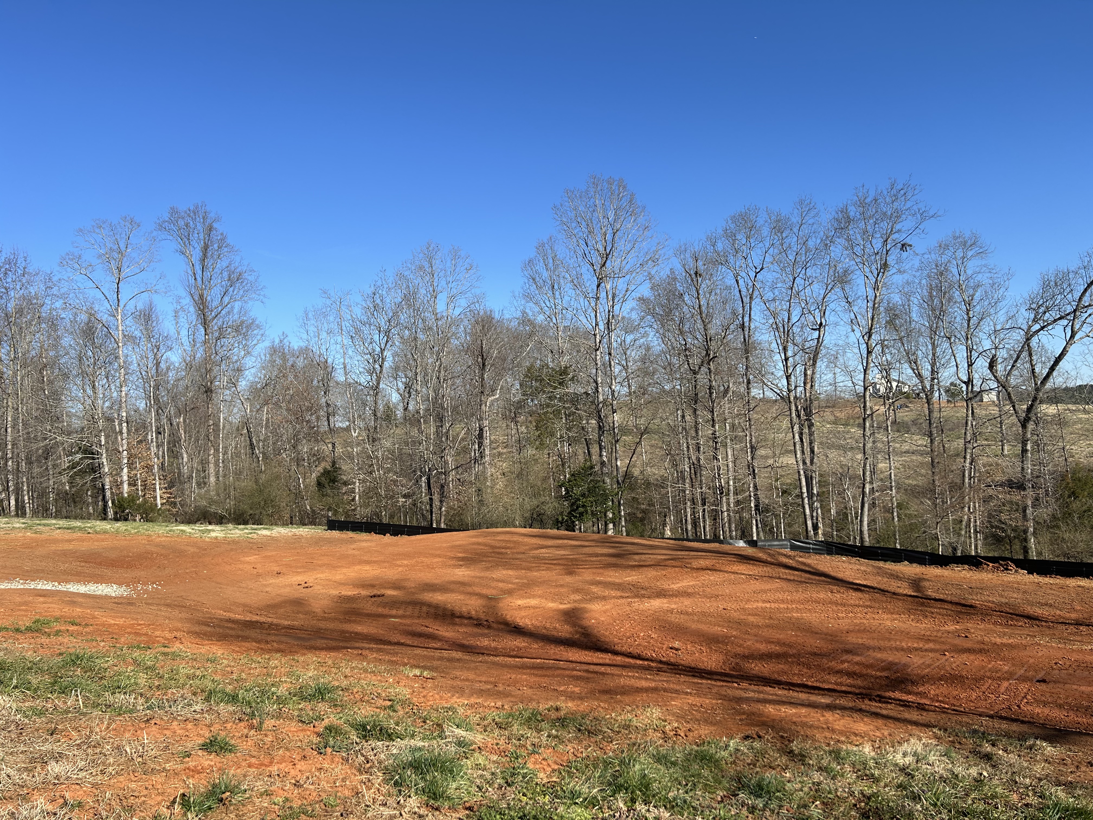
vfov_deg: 53.1
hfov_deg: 67.3
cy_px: 410
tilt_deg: +1.4
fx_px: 821
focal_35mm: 26
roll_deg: +3.6
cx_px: 546
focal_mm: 5.7
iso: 50
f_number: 1.5
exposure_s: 1/3460
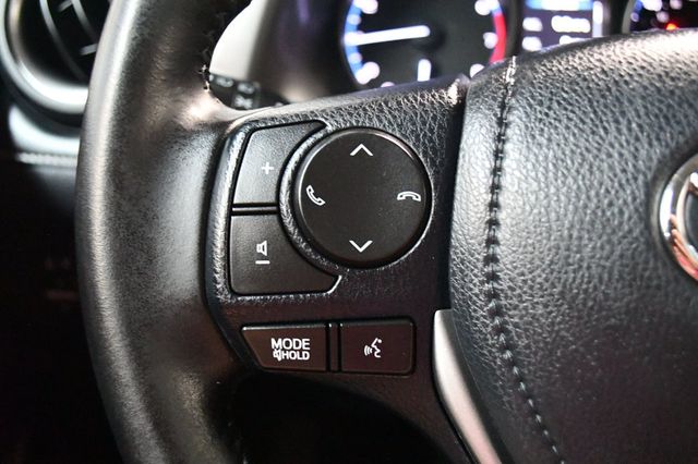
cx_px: 349
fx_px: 639
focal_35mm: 33
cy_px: 232
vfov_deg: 39.9
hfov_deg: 57.2
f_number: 4
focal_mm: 22
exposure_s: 1/30
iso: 12800
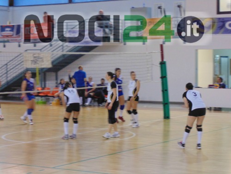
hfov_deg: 20.0
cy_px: 87
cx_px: 116
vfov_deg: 15.1
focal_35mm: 98
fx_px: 654
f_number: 4.6
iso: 400
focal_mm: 17.5
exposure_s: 1/15
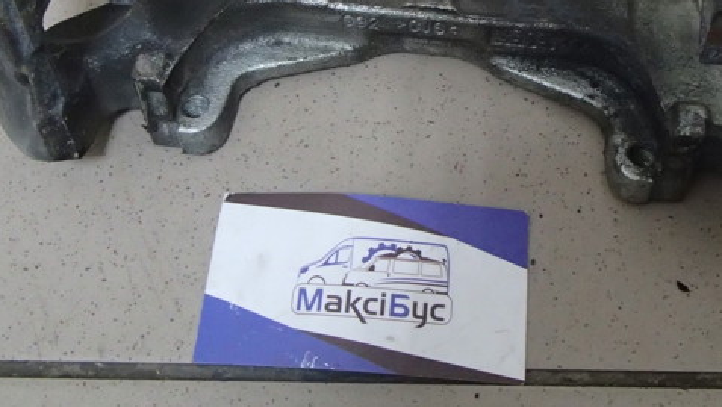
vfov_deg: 21.9
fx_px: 1034
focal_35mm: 54
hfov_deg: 38.3
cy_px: 58
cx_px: 434
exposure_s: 1/25
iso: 1600
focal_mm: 6.64
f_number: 4.7
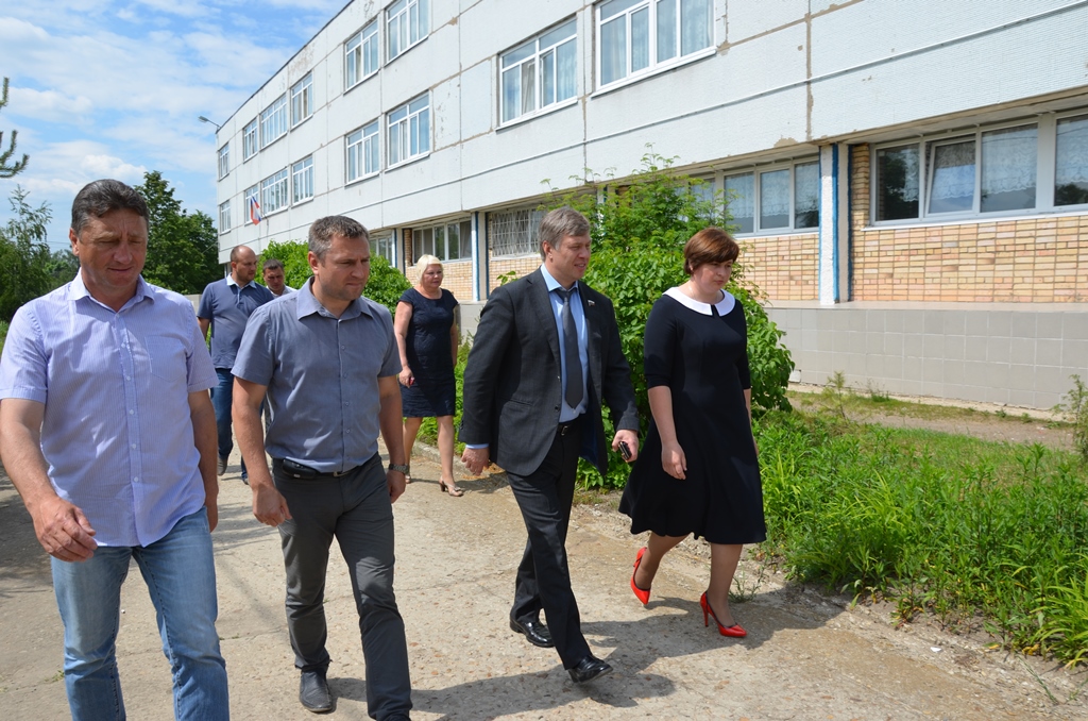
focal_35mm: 27
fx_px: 814
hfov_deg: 67.5
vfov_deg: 47.7
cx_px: 544
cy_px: 360
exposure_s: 1/320
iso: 100
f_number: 9
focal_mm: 18
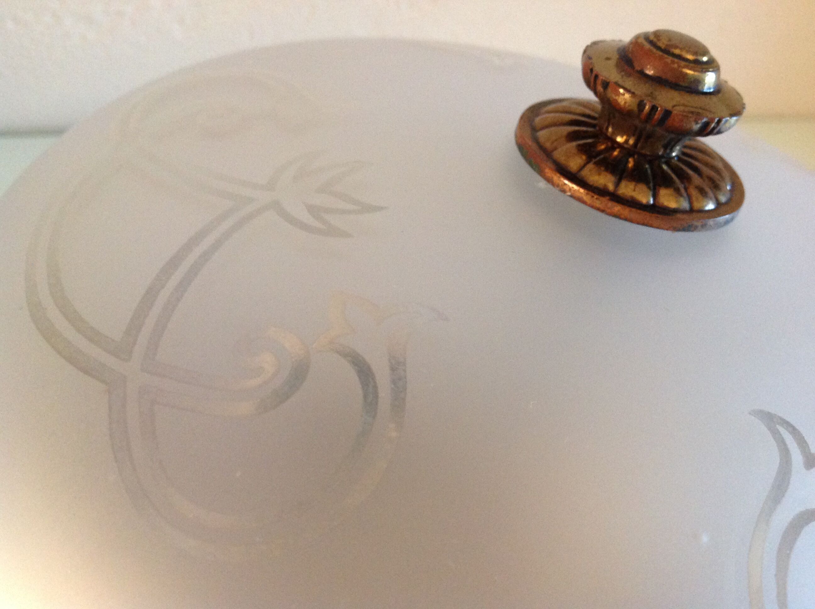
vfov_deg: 40.6
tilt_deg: -38.2
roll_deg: -16.0
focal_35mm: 35
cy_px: 304
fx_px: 823
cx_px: 408
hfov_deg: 52.7
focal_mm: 4.28
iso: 320
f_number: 2.4
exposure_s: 1/17
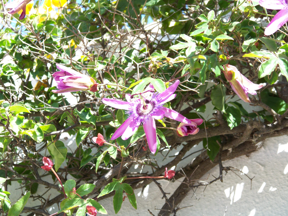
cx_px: 144
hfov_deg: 11.5
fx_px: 1431
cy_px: 108
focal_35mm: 172
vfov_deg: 8.6
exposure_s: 1/160
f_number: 3.6
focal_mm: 27.5
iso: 66
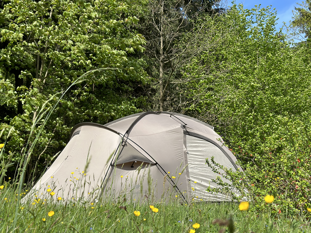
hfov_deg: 39.7
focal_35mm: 48
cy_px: 116
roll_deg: +1.7
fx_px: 431
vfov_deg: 30.3
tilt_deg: +11.7
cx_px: 156
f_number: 1.78
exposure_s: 1/4184
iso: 100
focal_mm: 6.86
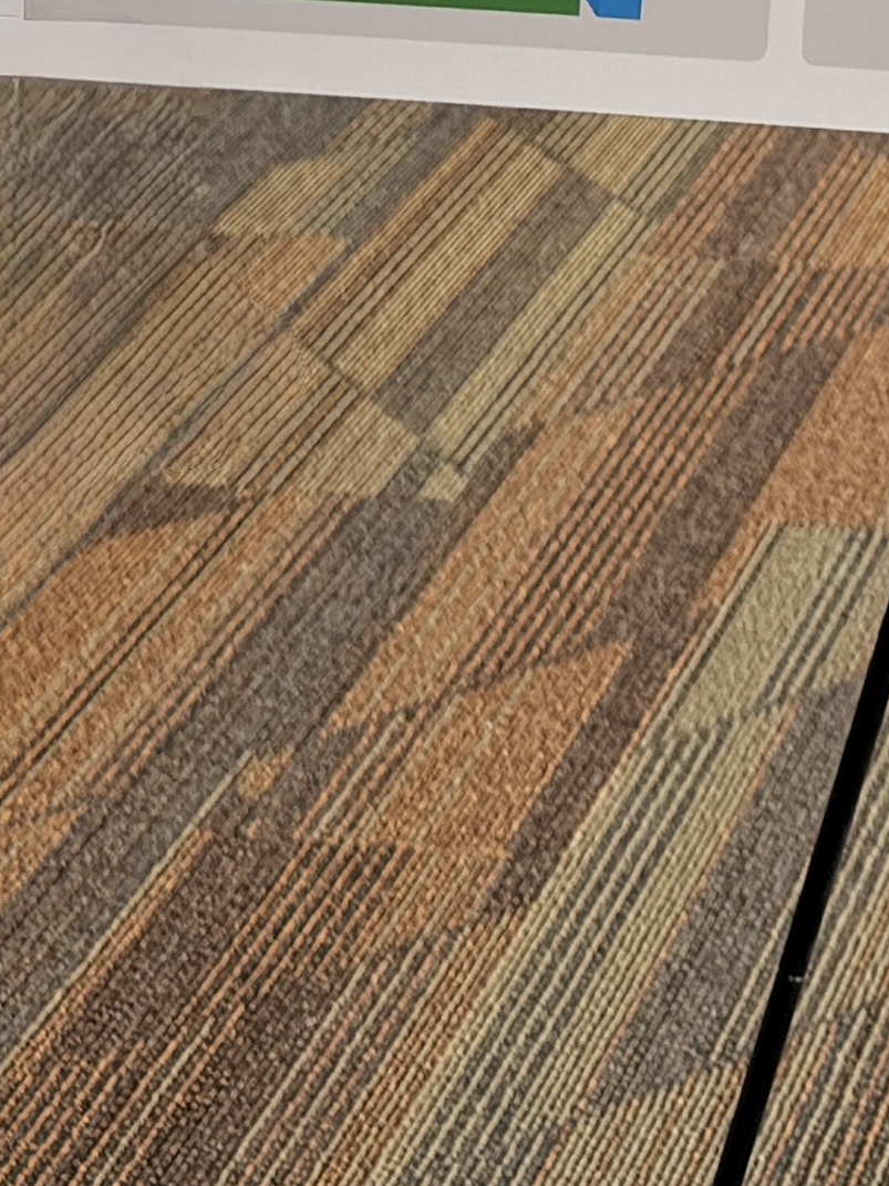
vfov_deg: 17.4
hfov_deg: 16.3
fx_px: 3082
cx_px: 135
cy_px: -989
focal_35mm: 90
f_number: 1.78
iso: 100
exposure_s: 1/360
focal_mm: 6.76
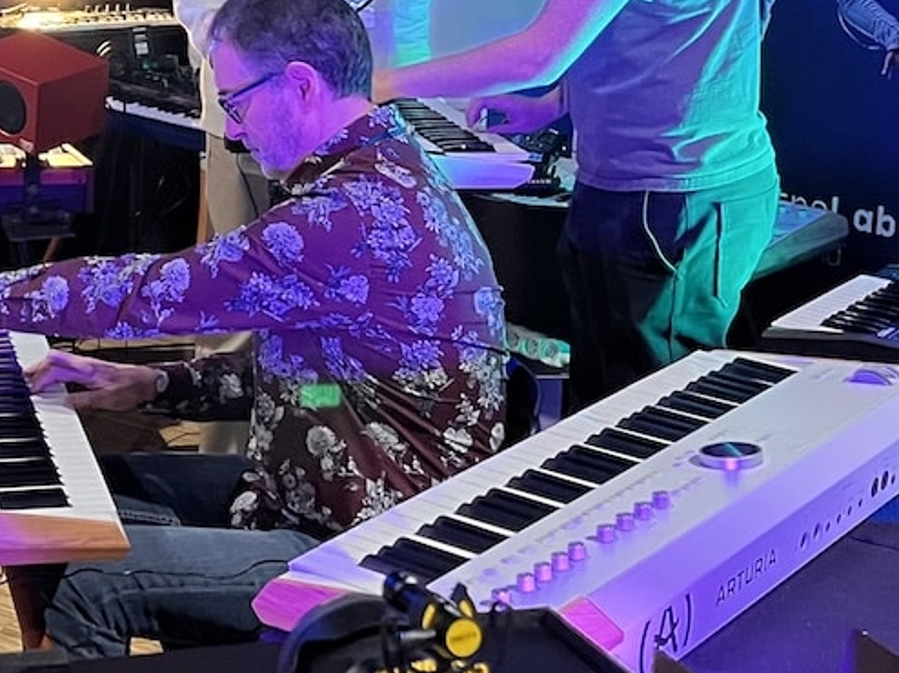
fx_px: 2051
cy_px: 185
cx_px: 187
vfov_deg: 18.5
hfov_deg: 24.4
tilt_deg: -14.7
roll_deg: -0.6
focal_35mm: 79
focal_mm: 5.1
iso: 640
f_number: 1.6
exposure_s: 1/33
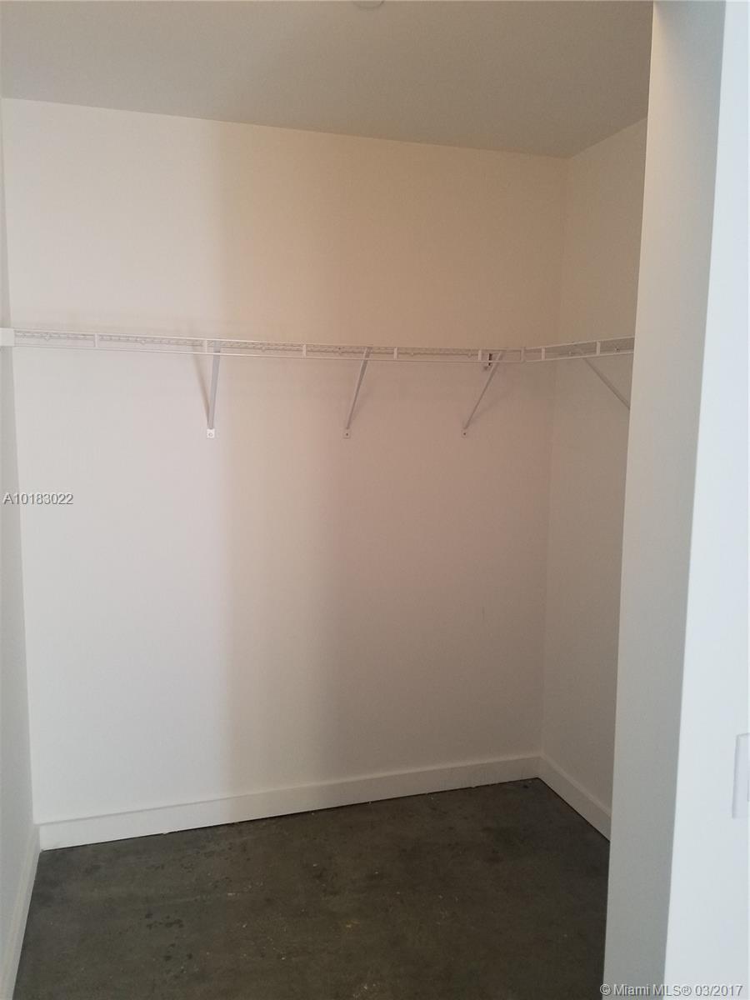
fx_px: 751
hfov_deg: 53.1
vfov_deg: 67.3
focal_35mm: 26
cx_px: 375
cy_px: 500
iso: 160
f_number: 1.7
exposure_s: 1/60
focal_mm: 4.2
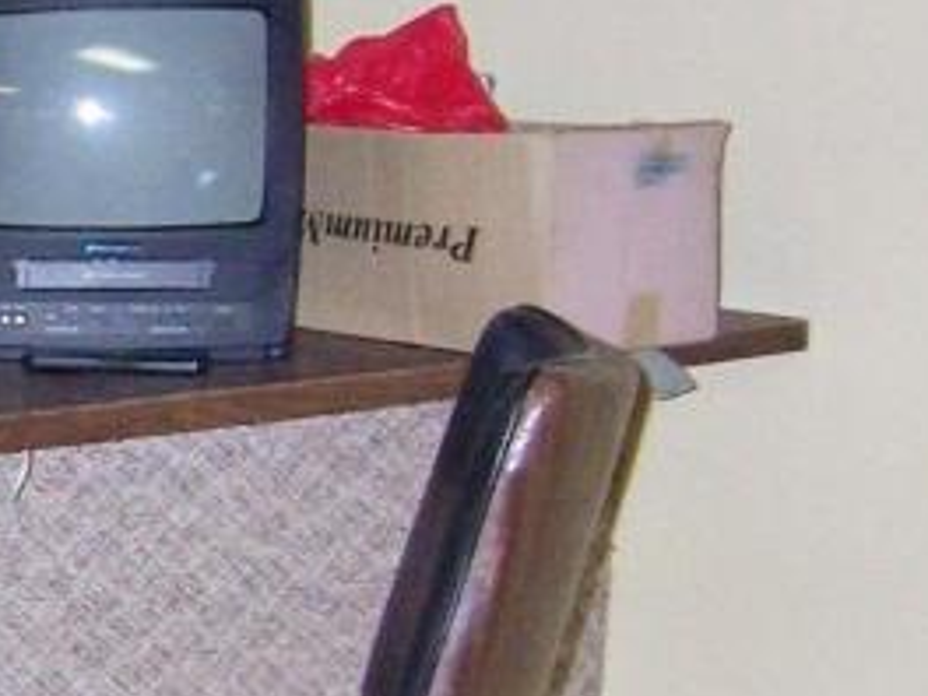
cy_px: 441
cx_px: -487
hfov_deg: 19.1
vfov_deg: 16.6
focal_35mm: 89
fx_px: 2386
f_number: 2.8
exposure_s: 1/30
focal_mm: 3.8
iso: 200
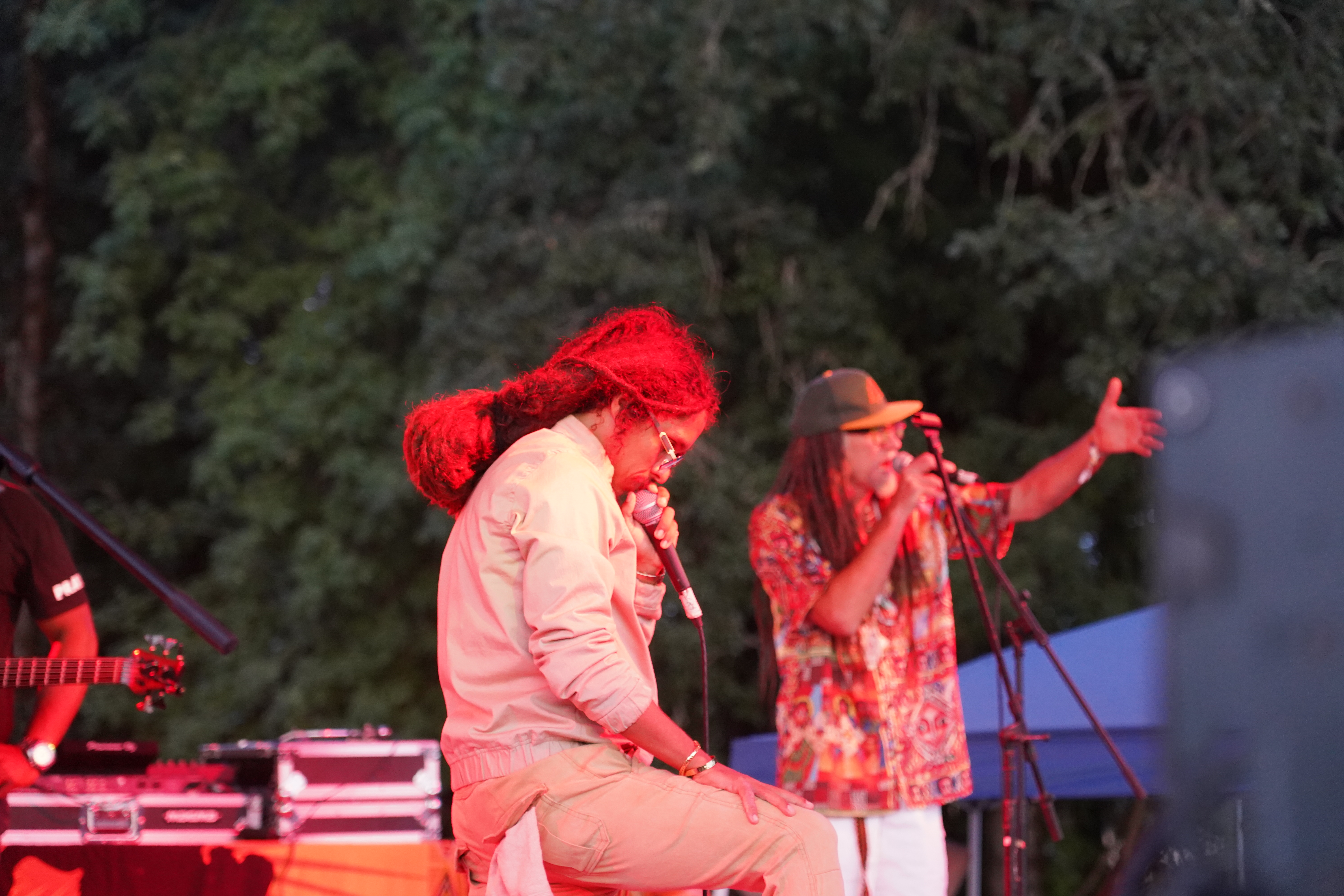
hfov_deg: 19.5
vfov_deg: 13.0
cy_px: 448
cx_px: 672
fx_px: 3920
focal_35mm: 105
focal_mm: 105
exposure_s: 1/160
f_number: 4
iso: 5000
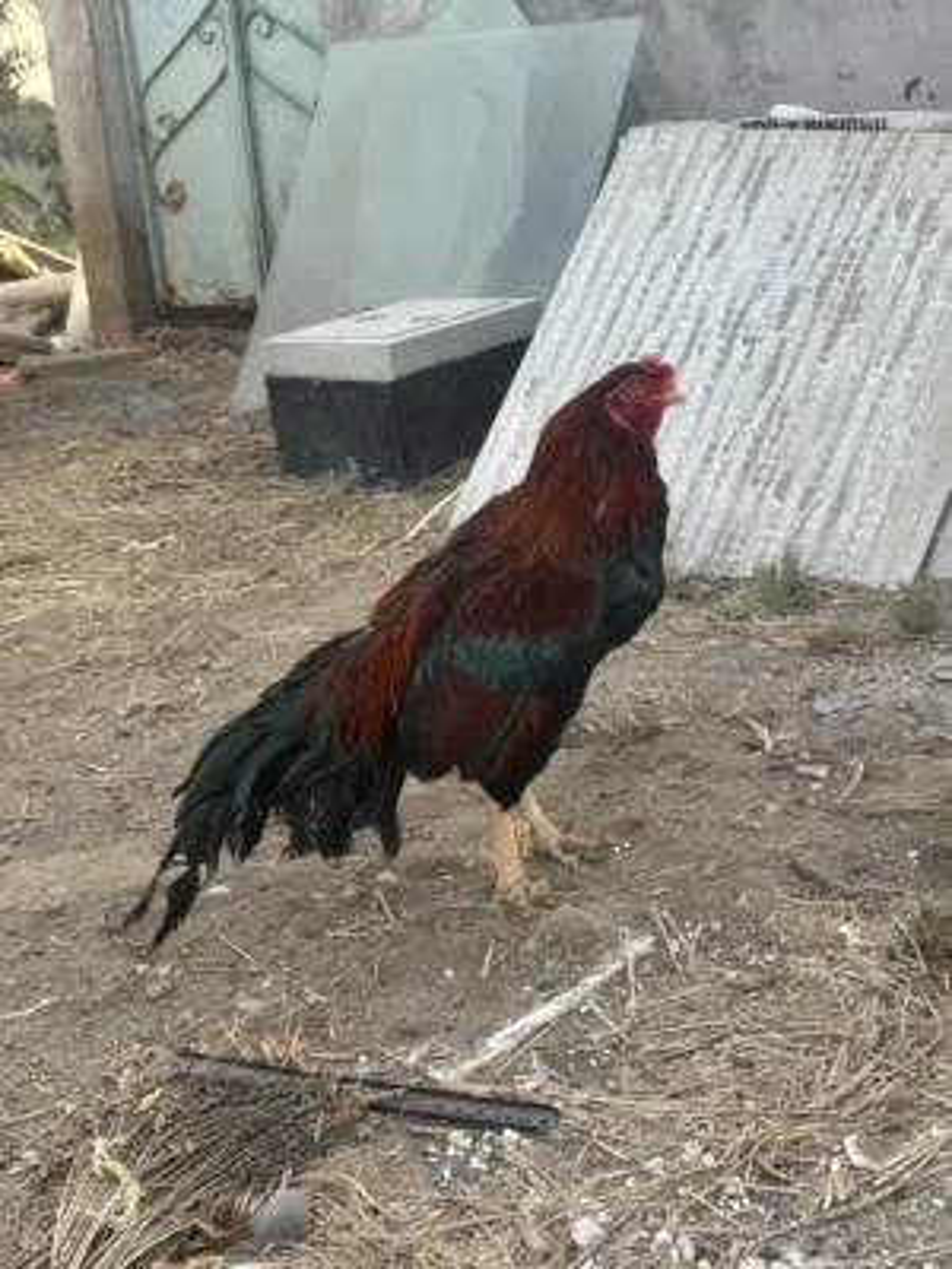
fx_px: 1760
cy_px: 634
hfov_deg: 30.3
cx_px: 476
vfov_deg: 39.7
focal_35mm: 48
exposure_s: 1/271
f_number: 1.78
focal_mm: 6.86
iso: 64
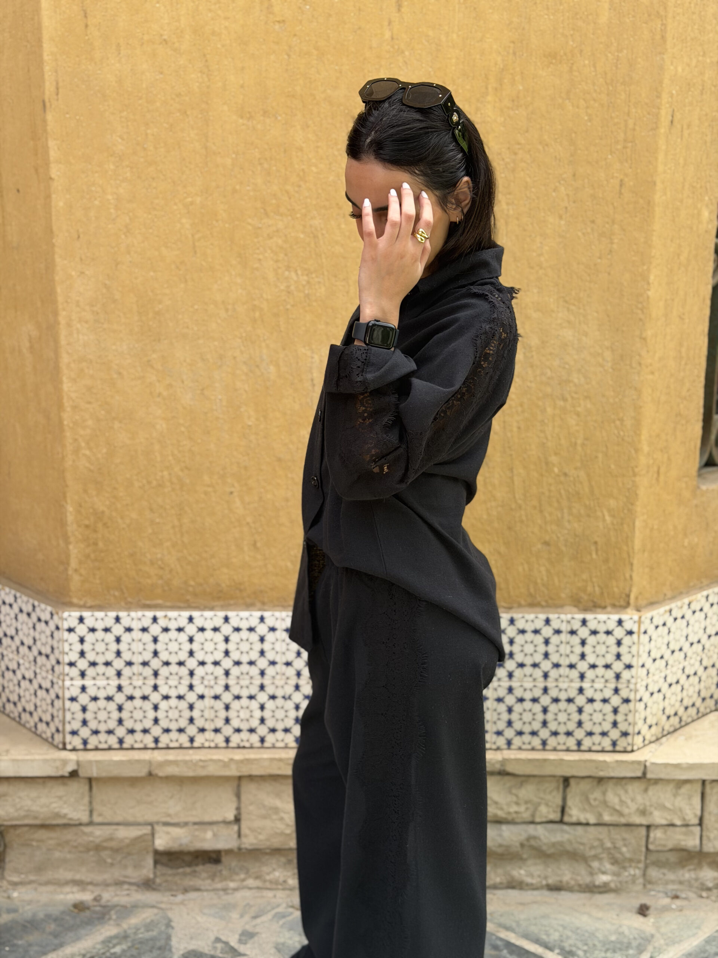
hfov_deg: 30.3
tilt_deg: -12.8
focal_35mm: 48
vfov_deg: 39.7
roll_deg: -0.3
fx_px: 1327
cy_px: 479
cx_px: 359
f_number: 1.78
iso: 64
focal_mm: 6.76
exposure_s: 1/553
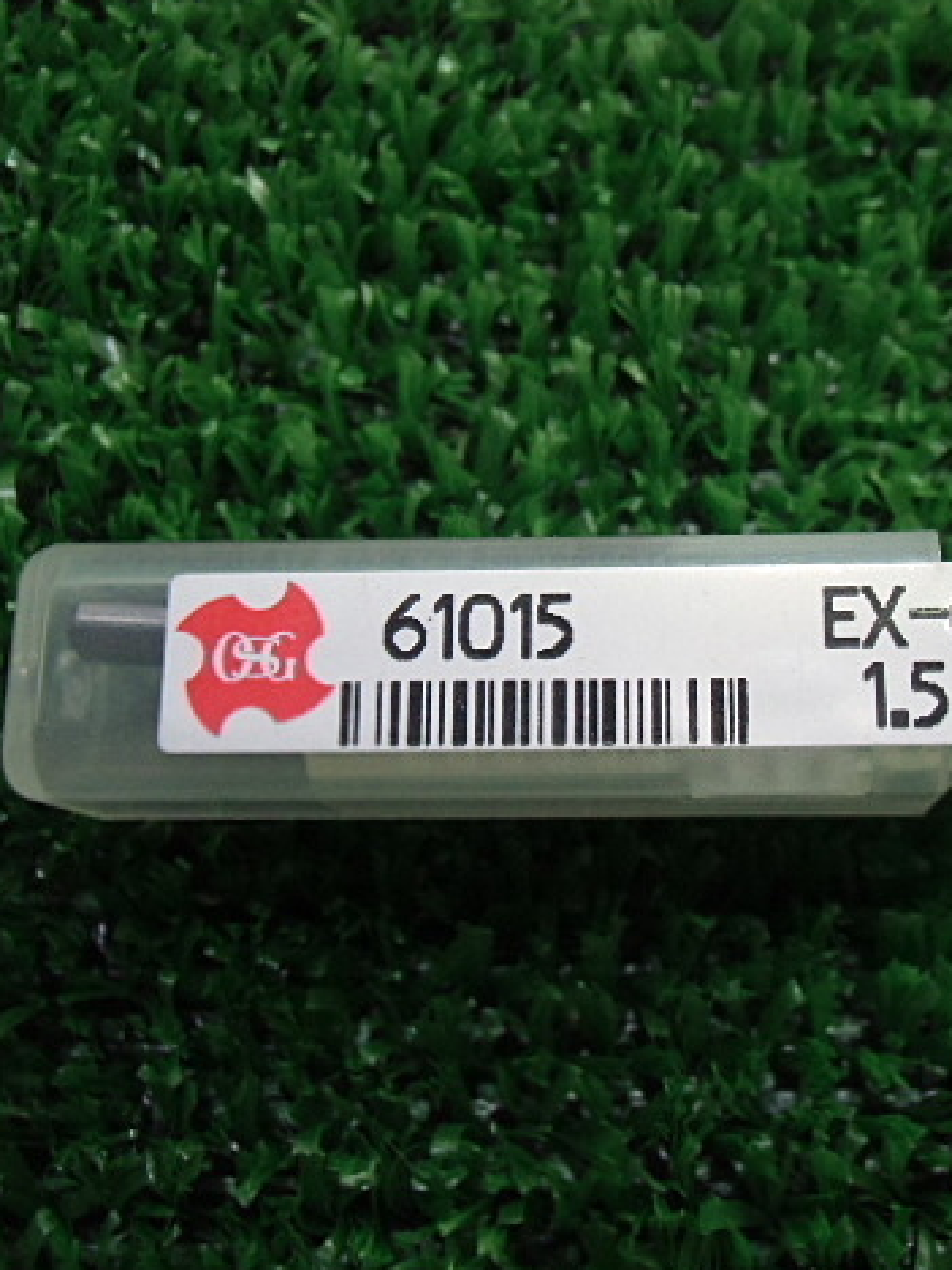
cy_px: 632
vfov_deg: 45.8
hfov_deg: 34.6
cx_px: 683
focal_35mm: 41
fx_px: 1503
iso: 400
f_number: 3.5
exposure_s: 1/60
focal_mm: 5.36
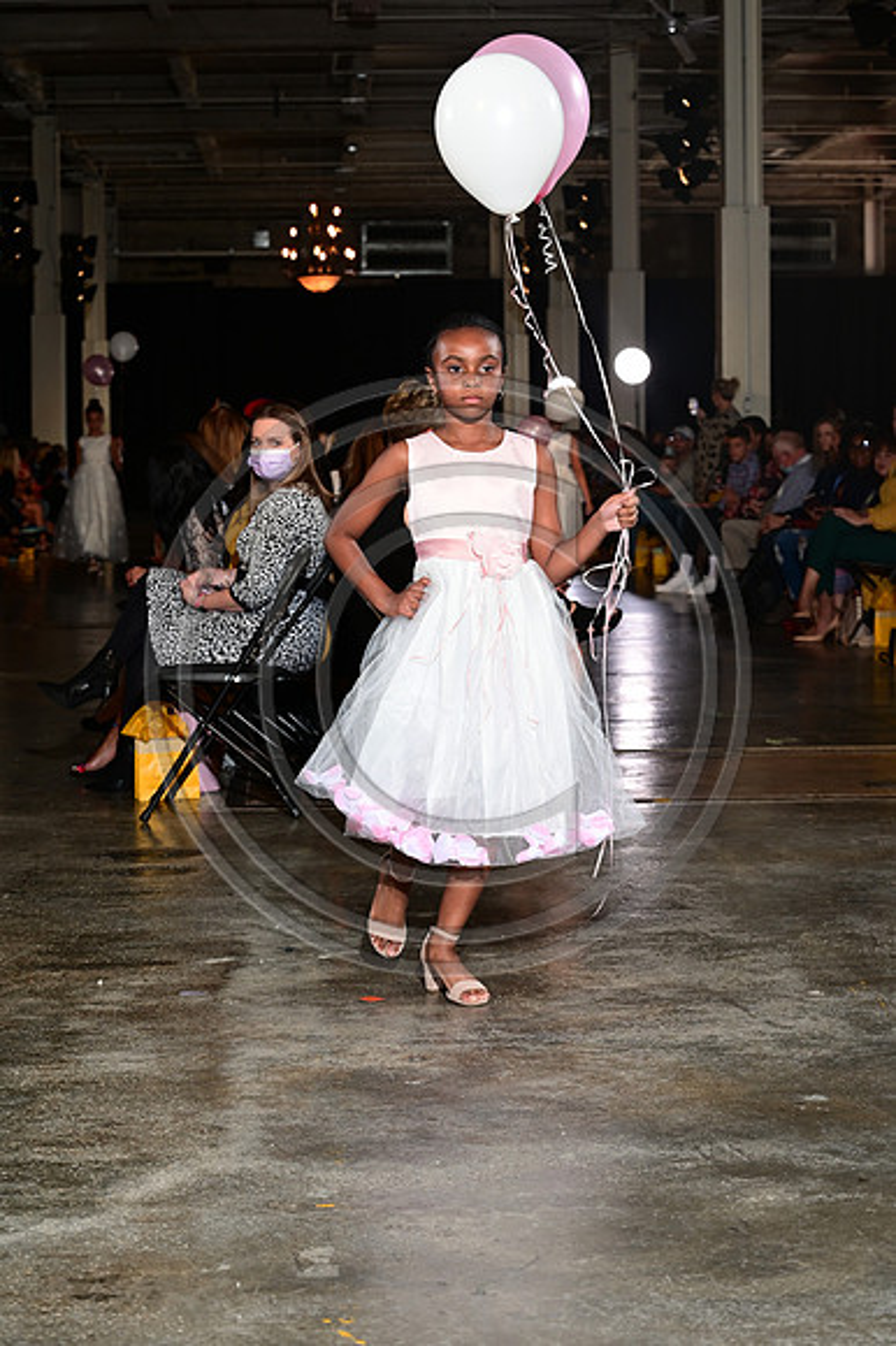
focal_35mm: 70
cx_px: 448
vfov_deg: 28.9
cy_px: 673
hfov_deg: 19.4
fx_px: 2616
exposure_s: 1/125
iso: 1000
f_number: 6.3
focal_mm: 70
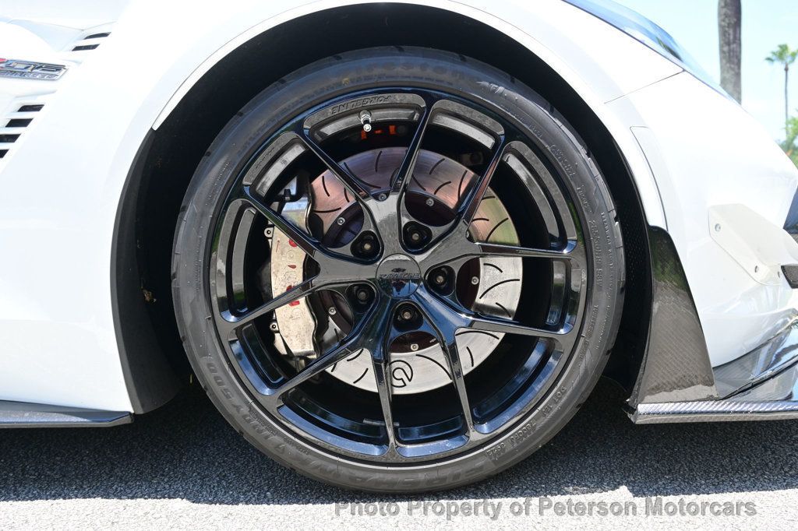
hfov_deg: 53.1
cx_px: 399
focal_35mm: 36
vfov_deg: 36.8
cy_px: 266
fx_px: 798
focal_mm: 24
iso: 100
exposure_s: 1/125
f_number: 5.6
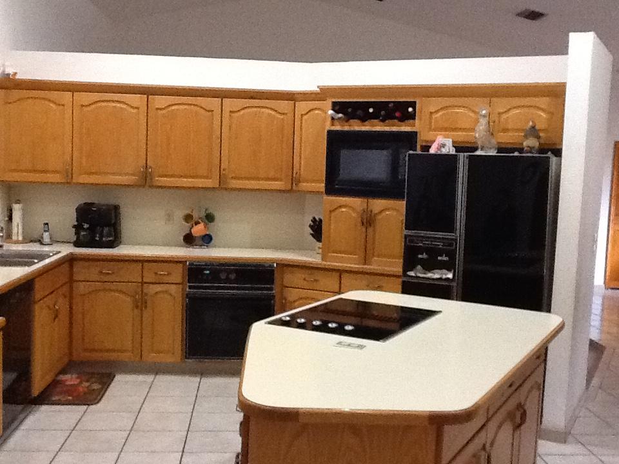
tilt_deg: -5.1
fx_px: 787
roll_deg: -1.6
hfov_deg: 42.9
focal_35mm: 44
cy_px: 232
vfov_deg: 32.9
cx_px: 310
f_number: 2.4
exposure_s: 1/24
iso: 320
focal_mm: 2.03
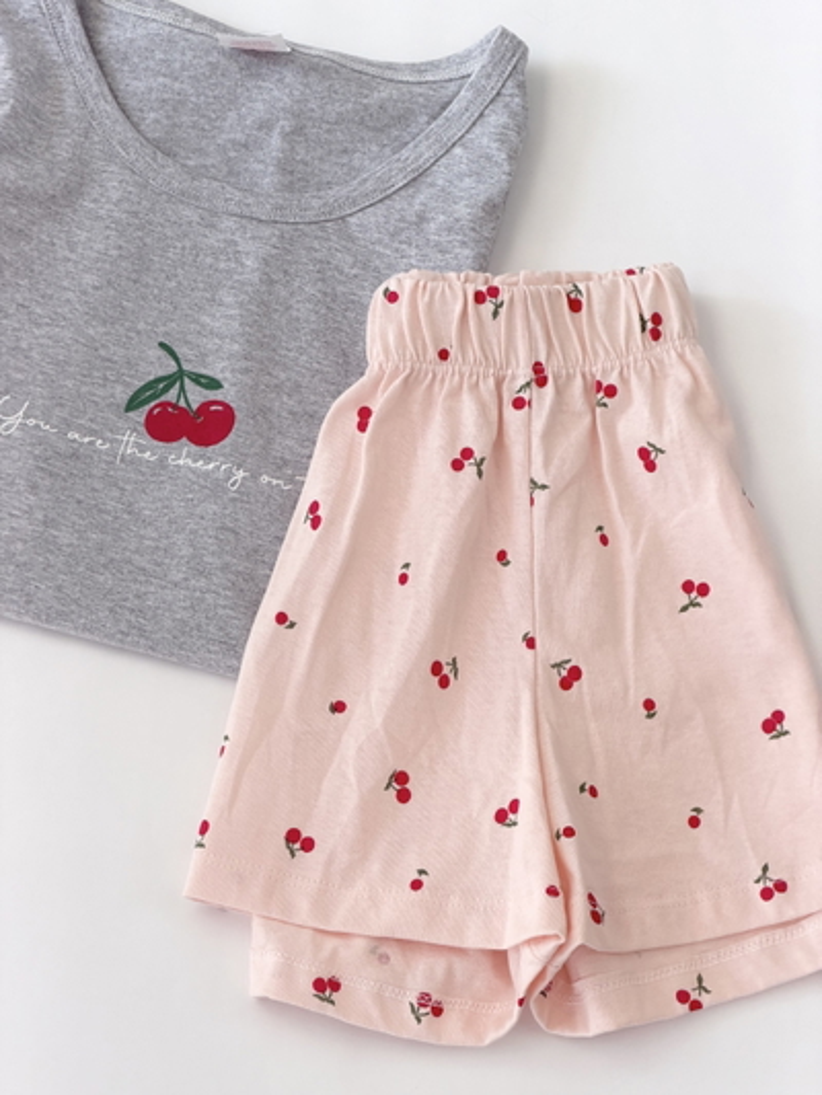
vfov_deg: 19.6
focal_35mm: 100
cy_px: 548
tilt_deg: -72.8
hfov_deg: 14.8
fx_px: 3165
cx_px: 411
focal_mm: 16.89
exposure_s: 1/121
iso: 80
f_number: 2.8
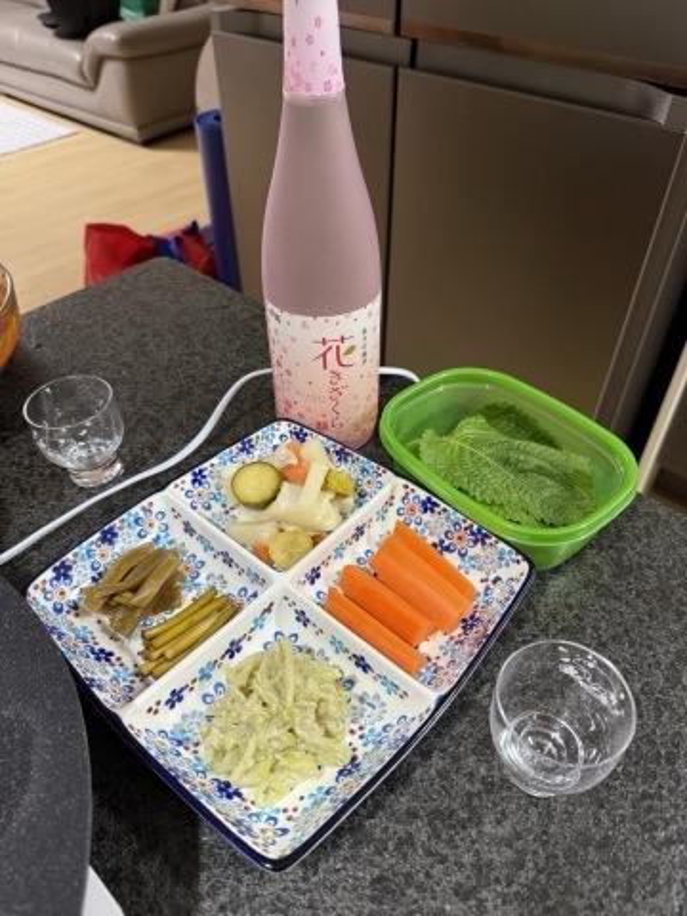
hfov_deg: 56.8
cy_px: 458
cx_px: 344
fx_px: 635
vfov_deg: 71.6
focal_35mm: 24
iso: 250
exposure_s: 1/60
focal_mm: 6.76
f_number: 1.78
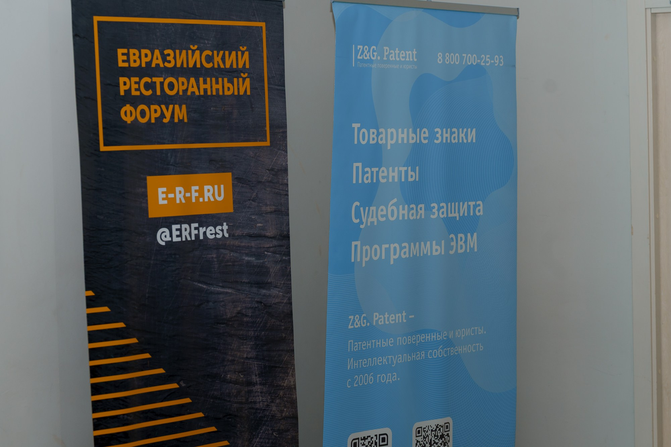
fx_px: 1805
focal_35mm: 97
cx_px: 343
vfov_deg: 14.1
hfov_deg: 21.1
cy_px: 228
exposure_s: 1/125
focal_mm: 91
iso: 400
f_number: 4.5
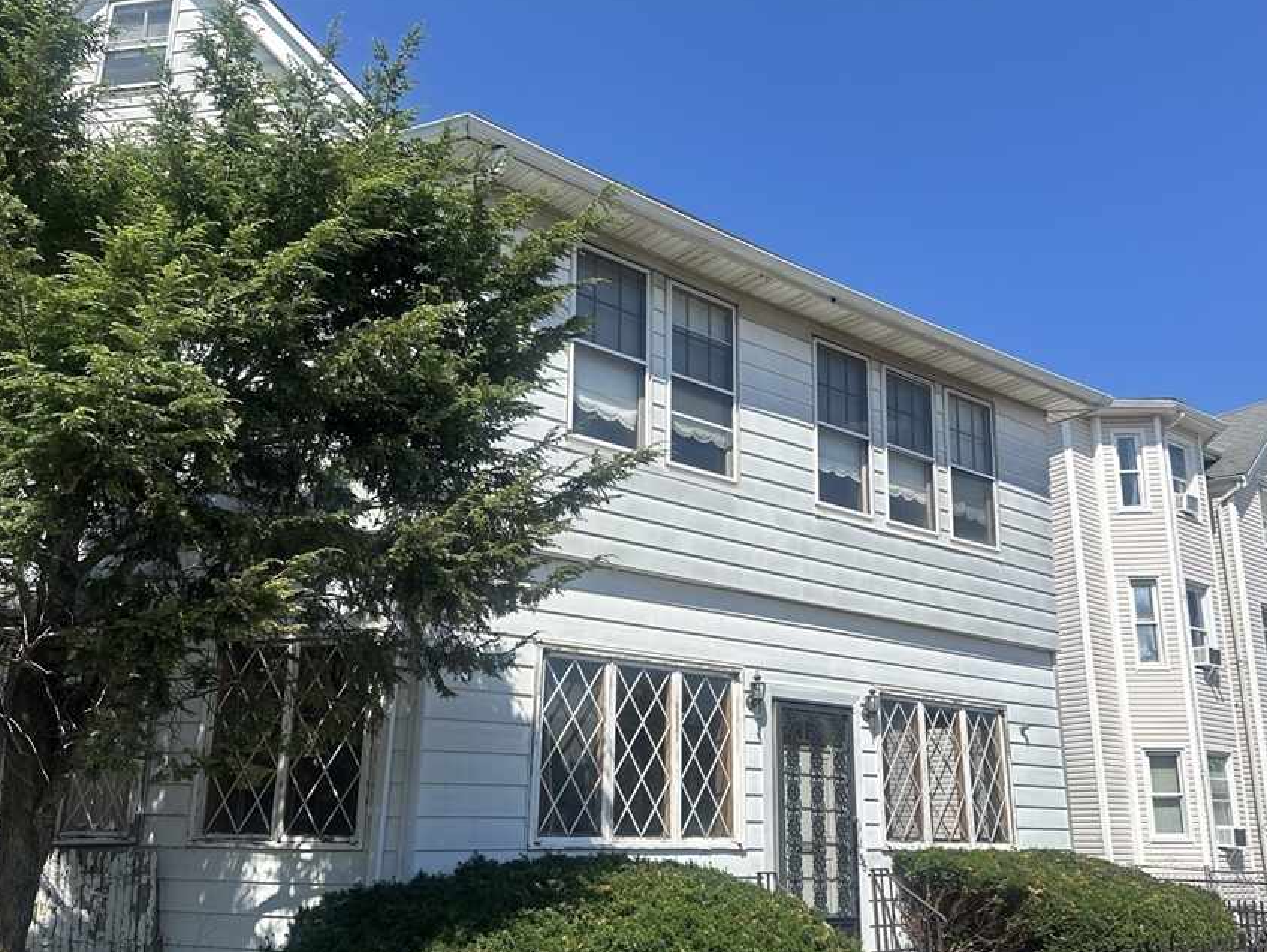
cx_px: 660
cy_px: 564
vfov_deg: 48.0
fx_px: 1062
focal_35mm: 29
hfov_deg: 61.6
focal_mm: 6.86
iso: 80
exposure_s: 1/1916
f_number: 1.78
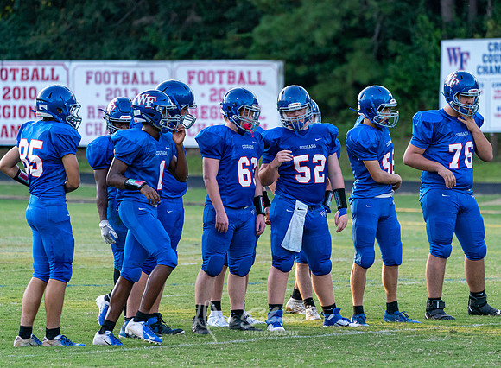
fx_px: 3742
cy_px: 184
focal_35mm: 261
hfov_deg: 7.7
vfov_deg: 5.6
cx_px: 276
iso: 3200
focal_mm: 244
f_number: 5.6
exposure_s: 1/1000
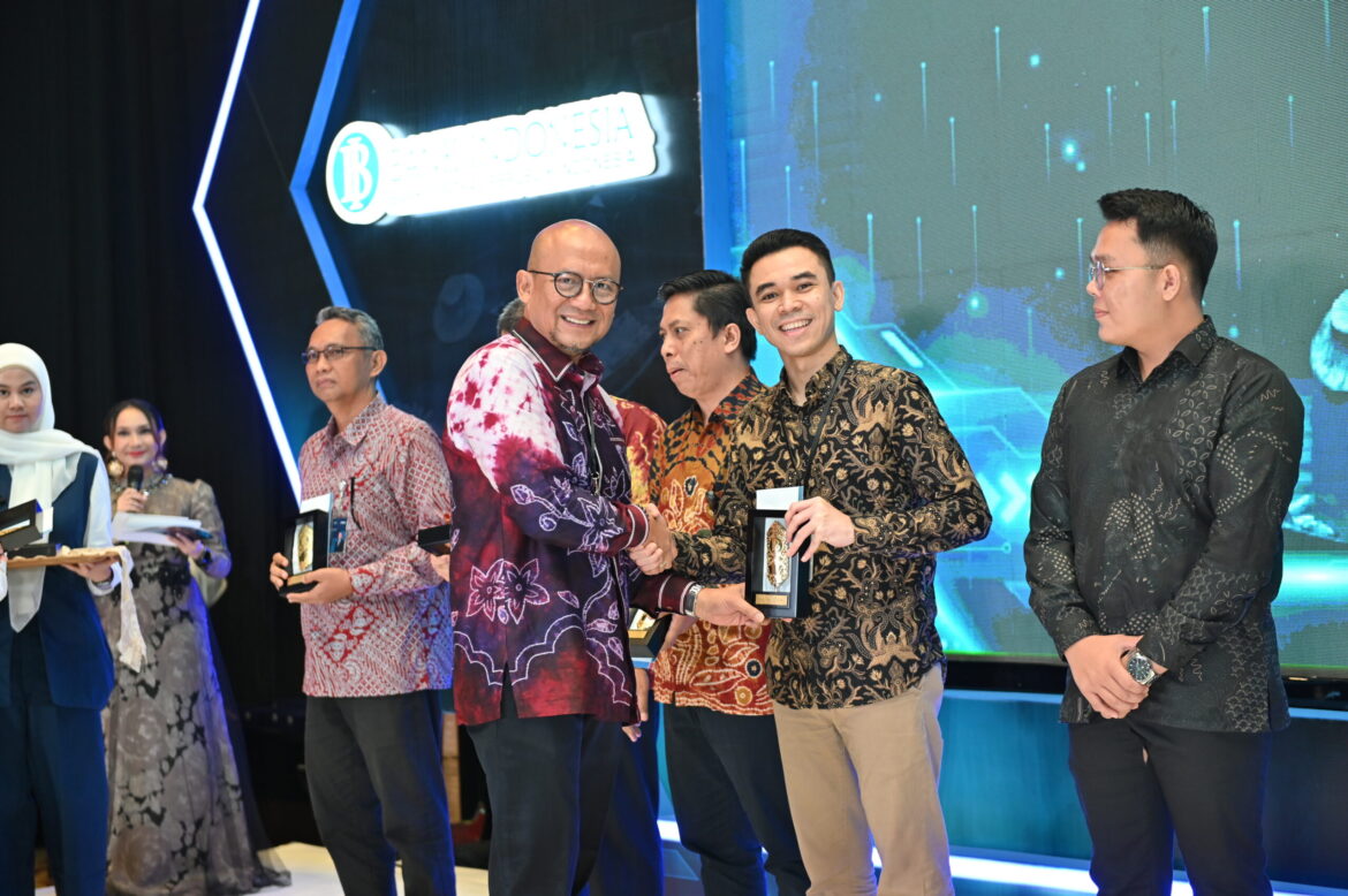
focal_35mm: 62
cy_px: 448
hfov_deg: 32.4
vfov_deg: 21.9
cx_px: 674
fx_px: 2320
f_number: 2.8
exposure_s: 1/160
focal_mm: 62
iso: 1000
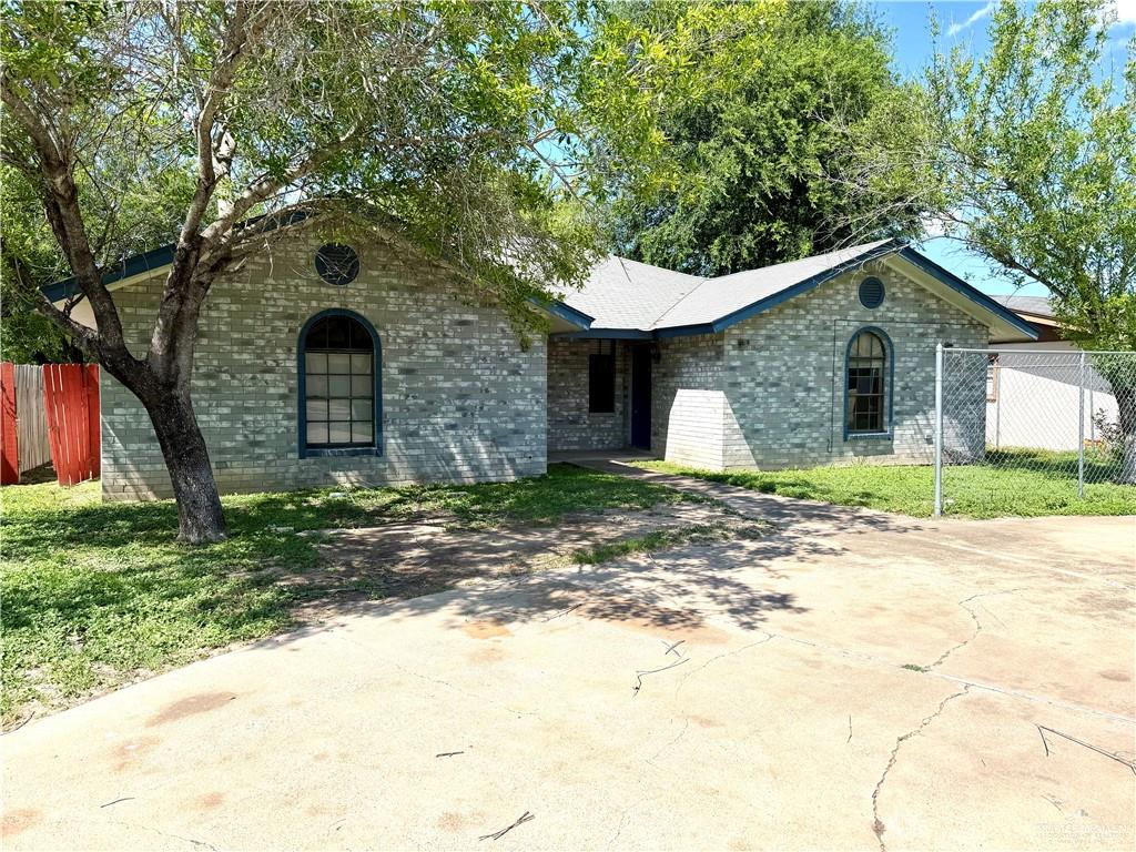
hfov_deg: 71.6
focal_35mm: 24
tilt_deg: -3.9
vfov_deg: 56.8
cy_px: 426
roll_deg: -0.1
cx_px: 568
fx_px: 788
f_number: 1.78
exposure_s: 1/4167
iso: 80
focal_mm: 6.76
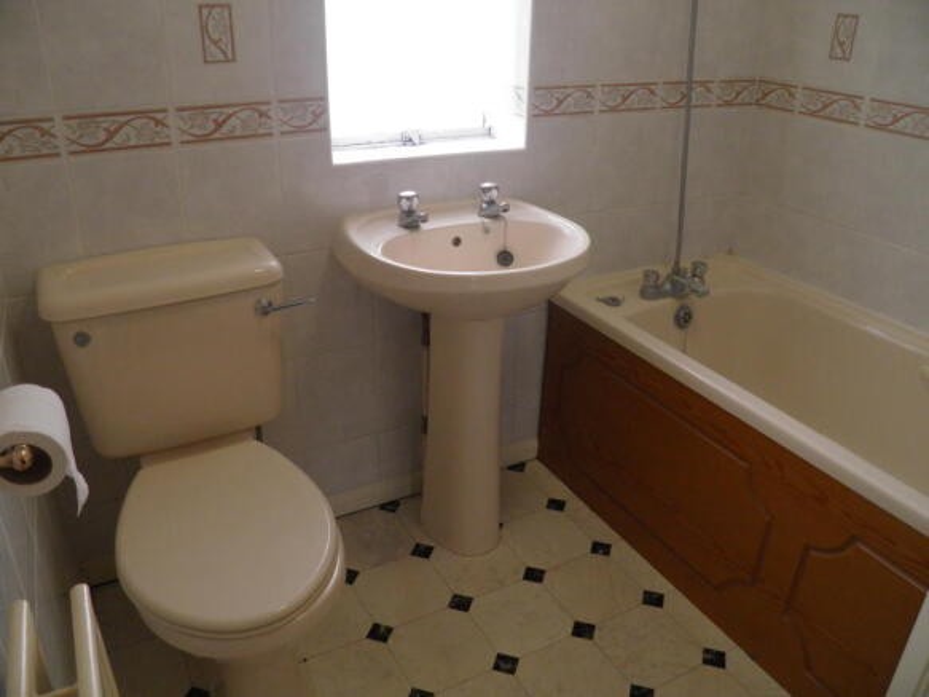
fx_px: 751
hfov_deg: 63.5
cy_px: 348
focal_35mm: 28
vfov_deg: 49.7
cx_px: 464
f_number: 2.8
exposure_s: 1/30
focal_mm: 4.9
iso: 200
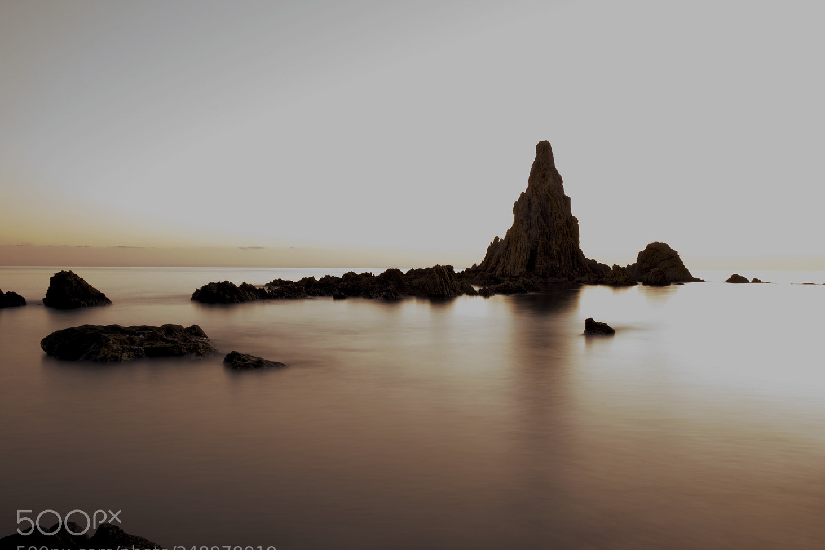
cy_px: 296
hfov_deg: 54.4
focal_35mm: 35
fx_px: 802
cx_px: 433
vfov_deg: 37.8
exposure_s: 25
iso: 100
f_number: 22
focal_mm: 32
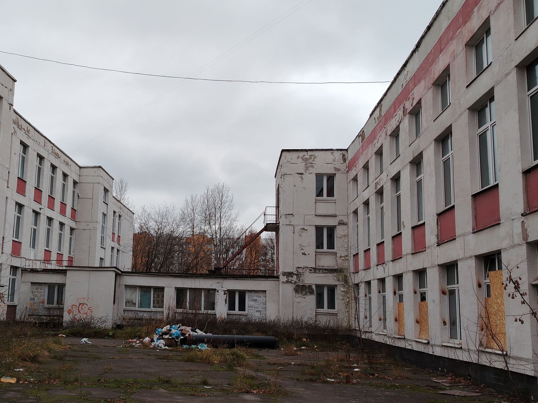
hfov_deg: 47.9
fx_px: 591
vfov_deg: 37.7
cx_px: 168
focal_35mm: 38
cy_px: 216
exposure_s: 1/100
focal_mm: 5.25
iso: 141
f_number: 1.75
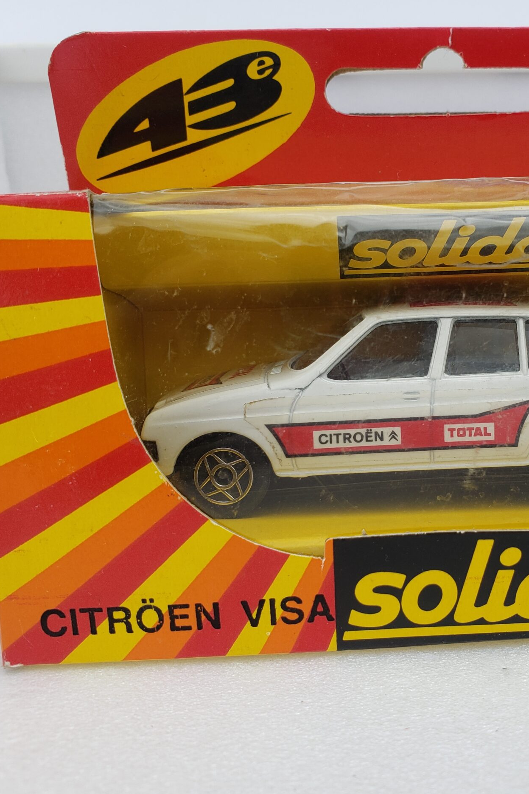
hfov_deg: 34.7
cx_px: 431
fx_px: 816
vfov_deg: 51.9
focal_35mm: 37
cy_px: 402
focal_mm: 4.3
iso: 50
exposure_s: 1/543
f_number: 2.4
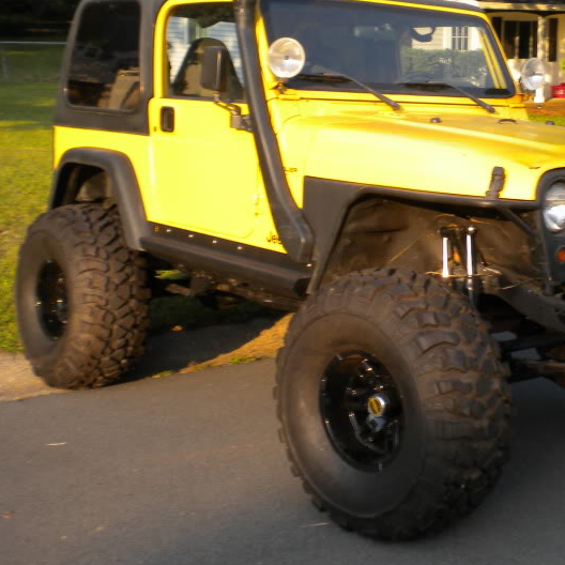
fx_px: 1108
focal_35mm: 60
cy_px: 194
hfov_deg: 27.7
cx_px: 494
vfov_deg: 28.4
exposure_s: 1/168
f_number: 4.6
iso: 80
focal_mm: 6.3
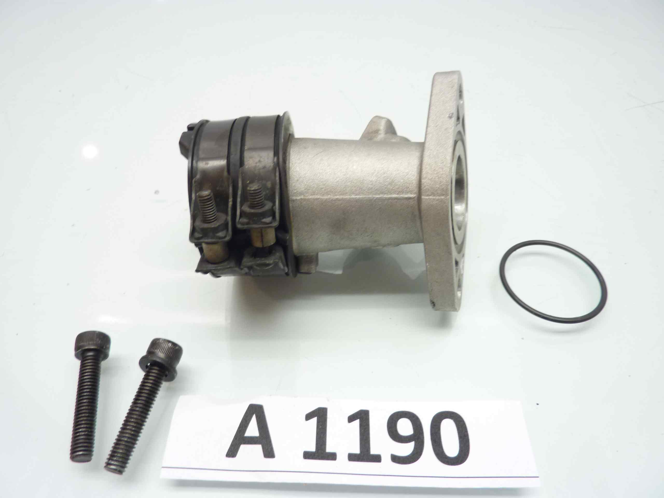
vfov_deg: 54.9
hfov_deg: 69.4
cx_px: 332
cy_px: 249
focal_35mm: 25
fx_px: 480
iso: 80
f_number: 3.3
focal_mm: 4.1
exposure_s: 1/13
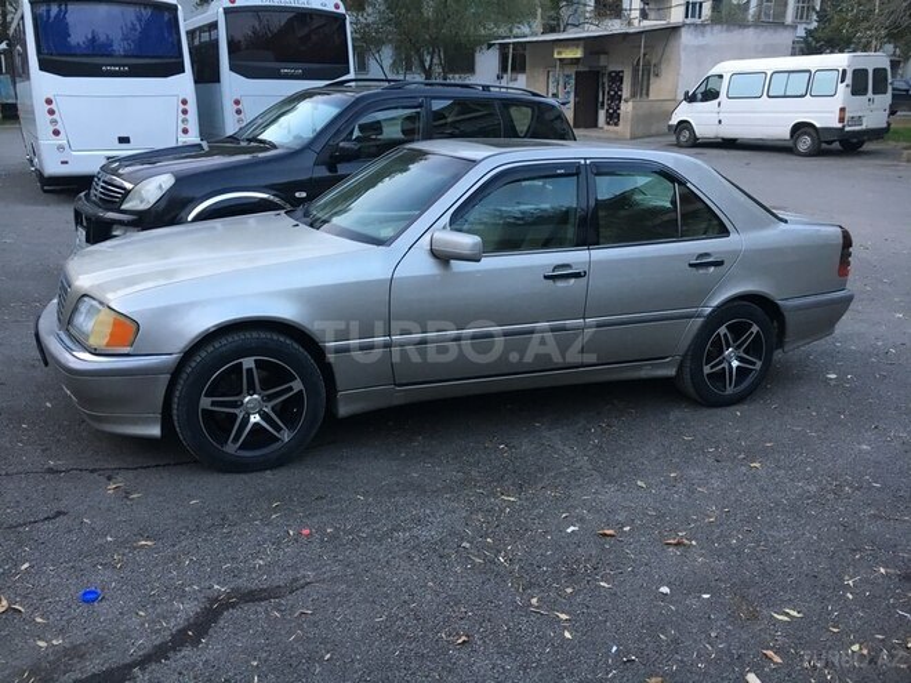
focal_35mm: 29
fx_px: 763
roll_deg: +0.5
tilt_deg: -20.2
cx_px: 456
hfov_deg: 61.7
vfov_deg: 48.2
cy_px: 342
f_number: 2.2
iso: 40
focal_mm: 4.15
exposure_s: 1/33
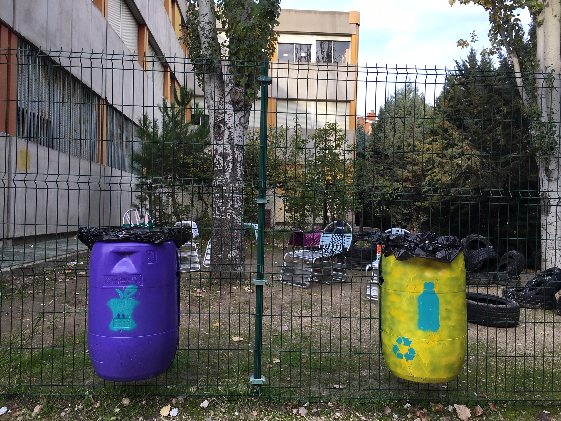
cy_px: 210
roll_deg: -0.9
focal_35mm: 29
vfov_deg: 48.2
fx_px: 470
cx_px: 280
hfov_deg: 61.7
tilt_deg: +0.1
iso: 25
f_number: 2.2
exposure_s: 1/256
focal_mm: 4.15
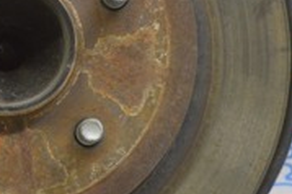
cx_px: -24
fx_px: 1522
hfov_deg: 10.8
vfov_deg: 7.3
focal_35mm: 188
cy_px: 50
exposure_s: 1/20
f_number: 5.6
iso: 400
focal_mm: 35
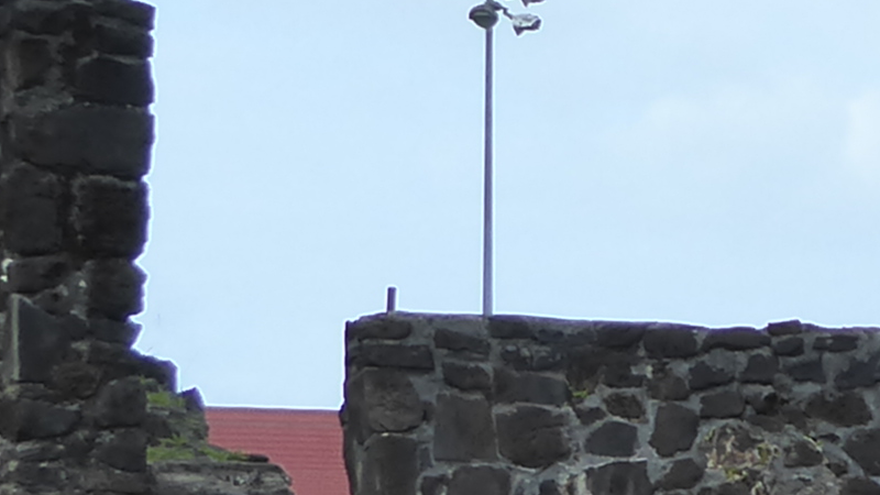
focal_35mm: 158
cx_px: 1568
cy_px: 764
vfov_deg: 7.5
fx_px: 3687
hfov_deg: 12.5
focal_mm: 5
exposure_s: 1/500
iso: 160
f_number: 3.5
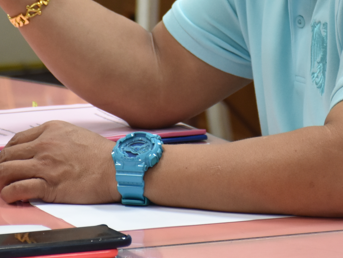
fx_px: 3200
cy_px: -59
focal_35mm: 323
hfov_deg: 6.1
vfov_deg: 4.6
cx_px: 233
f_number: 5.3
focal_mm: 80
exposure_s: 1/50
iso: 800
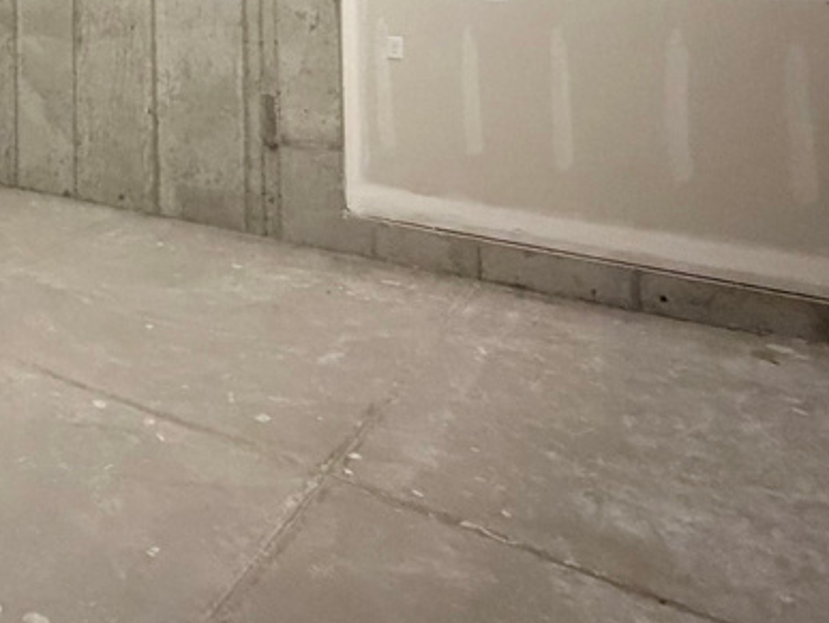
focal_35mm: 37
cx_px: -84
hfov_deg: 40.4
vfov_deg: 33.6
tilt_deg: +2.2
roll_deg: +0.9
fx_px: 887
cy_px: -64
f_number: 2.2
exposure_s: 1/40
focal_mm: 2.22
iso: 1000
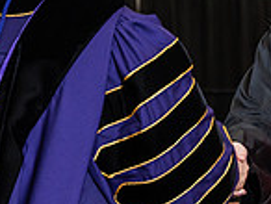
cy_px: 159
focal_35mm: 267
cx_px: 232
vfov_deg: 5.6
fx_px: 2094
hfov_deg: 7.4
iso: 1250
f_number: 4
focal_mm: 70
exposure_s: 1/200
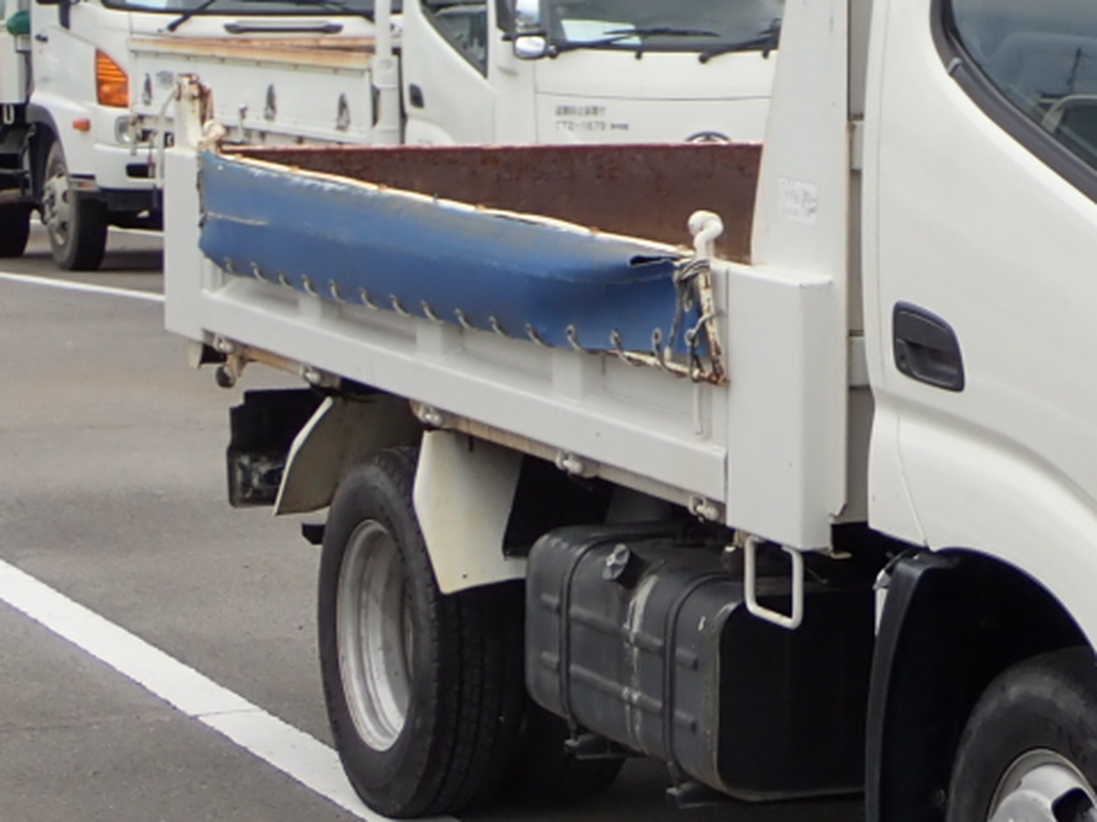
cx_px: 1358
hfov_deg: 15.4
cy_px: 341
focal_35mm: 123
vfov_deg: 12.0
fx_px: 3897
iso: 100
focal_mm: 8.41
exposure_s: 1/200
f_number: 4.5
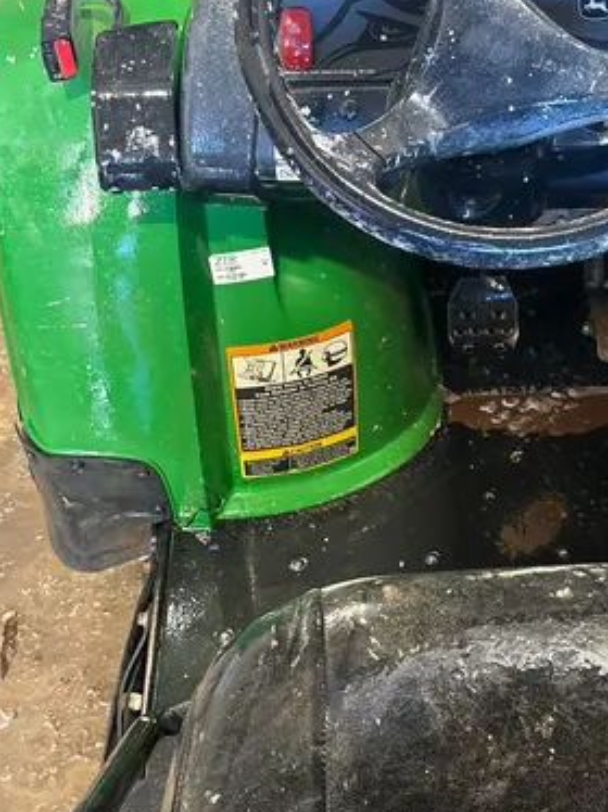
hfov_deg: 28.2
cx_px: 441
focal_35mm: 51
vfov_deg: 37.5
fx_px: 1196
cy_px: 368
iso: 320
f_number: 1.6
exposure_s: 1/60
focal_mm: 5.96
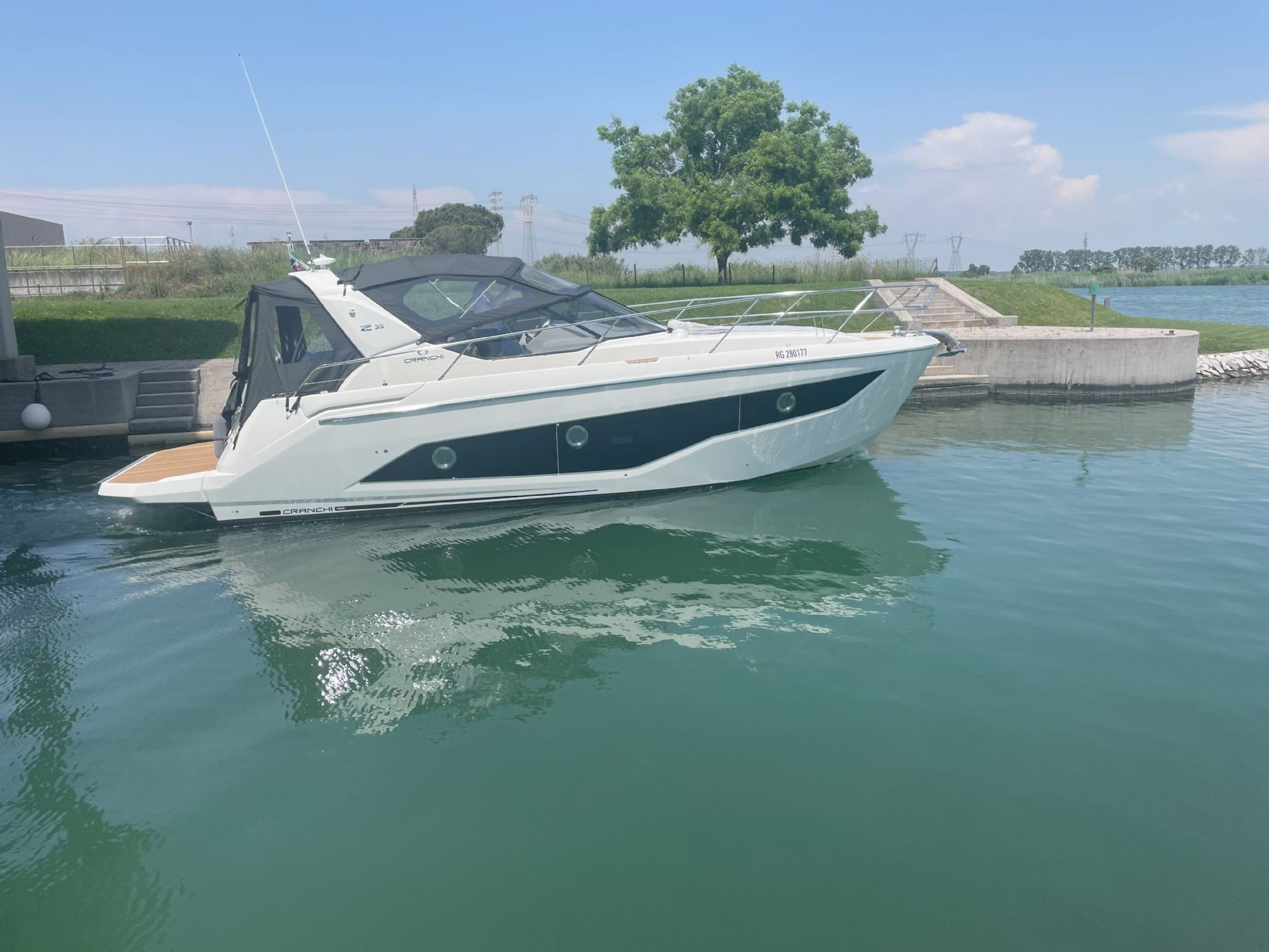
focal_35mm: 26
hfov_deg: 67.3
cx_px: 634
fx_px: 953
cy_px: 476
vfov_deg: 53.1
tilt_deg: -7.4
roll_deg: -0.4
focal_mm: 4.2
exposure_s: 1/4132
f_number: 1.6
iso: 32
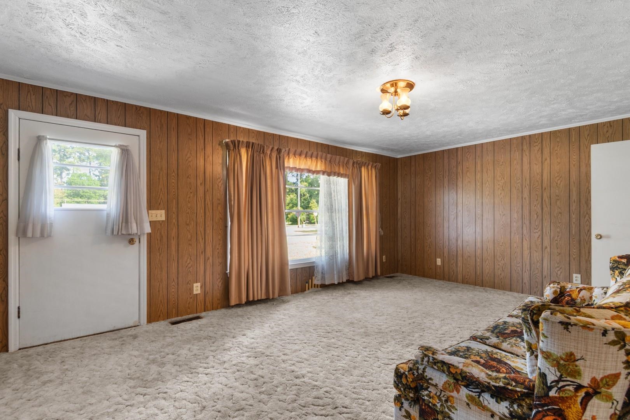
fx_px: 297
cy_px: 210
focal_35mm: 17
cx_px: 315
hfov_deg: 93.3
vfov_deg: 70.4
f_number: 4.8
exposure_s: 1/4
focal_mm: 11.5
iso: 100
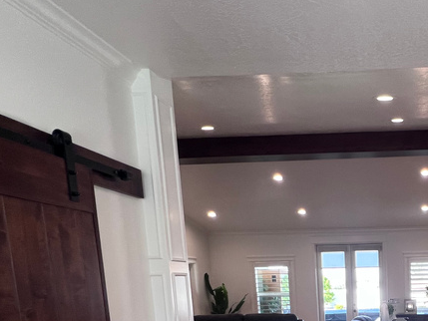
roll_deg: +1.5
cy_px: 338
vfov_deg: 38.9
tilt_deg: -7.5
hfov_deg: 49.4
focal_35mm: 31
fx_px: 383
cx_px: 412
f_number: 1.8
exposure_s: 1/120
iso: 160
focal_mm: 1.57
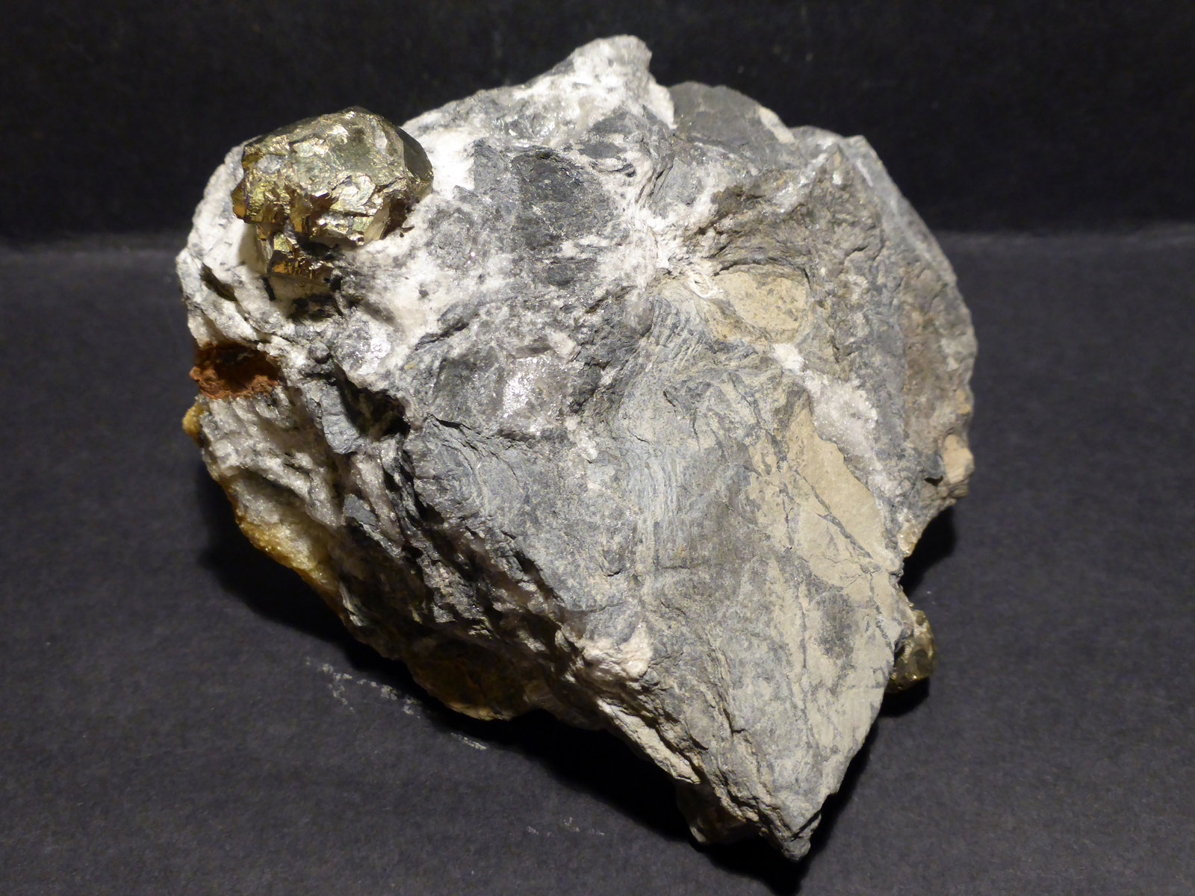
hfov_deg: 38.9
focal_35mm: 49
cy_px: 448
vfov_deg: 29.7
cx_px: 598
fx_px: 1692
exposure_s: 1/15
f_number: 4.2
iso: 400
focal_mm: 8.5
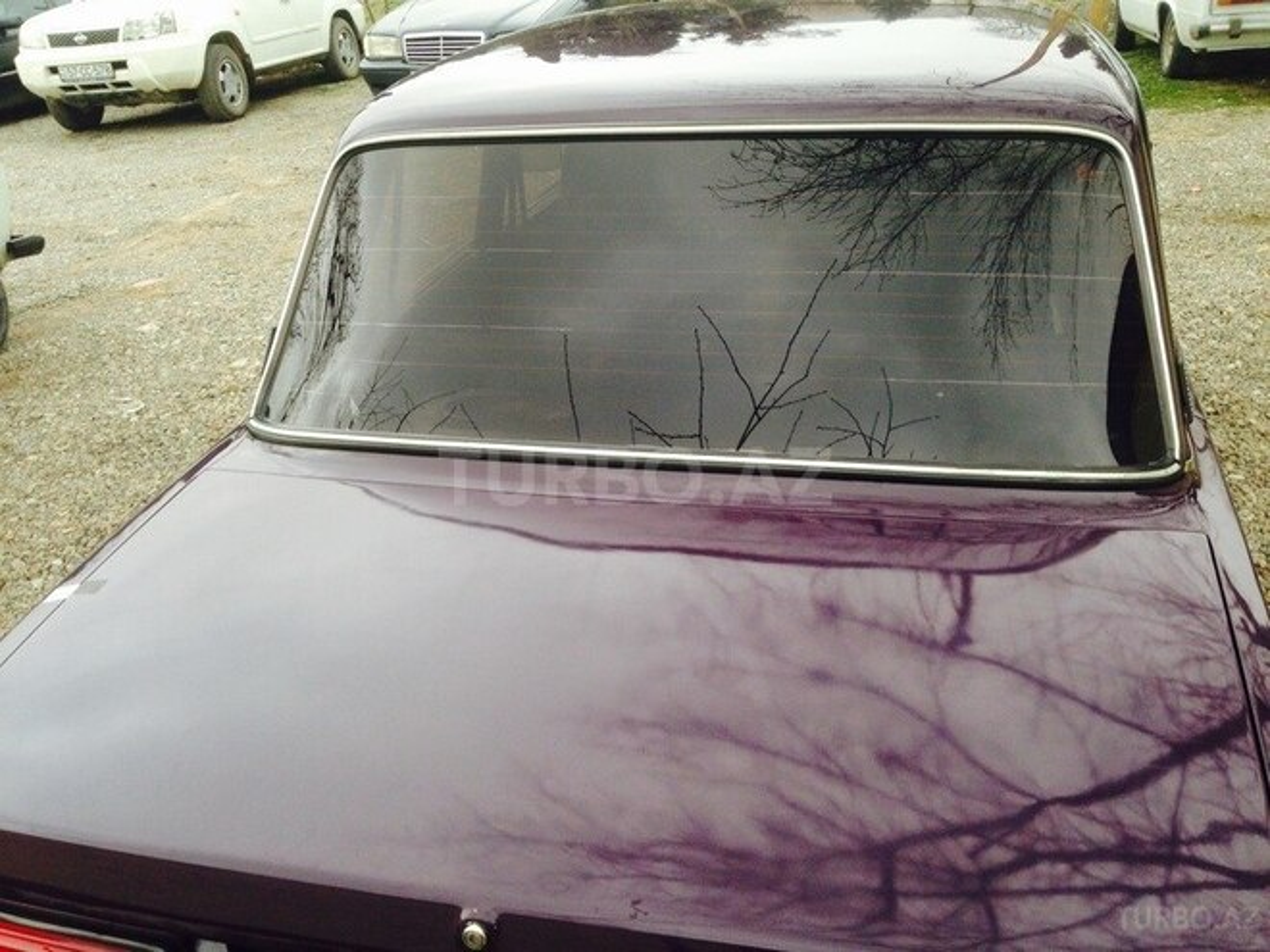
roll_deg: -1.7
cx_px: 635
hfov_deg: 55.4
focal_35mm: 33
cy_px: 476
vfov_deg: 42.9
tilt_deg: -22.8
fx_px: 1211
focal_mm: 4.12
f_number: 2.4
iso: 64
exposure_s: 1/120
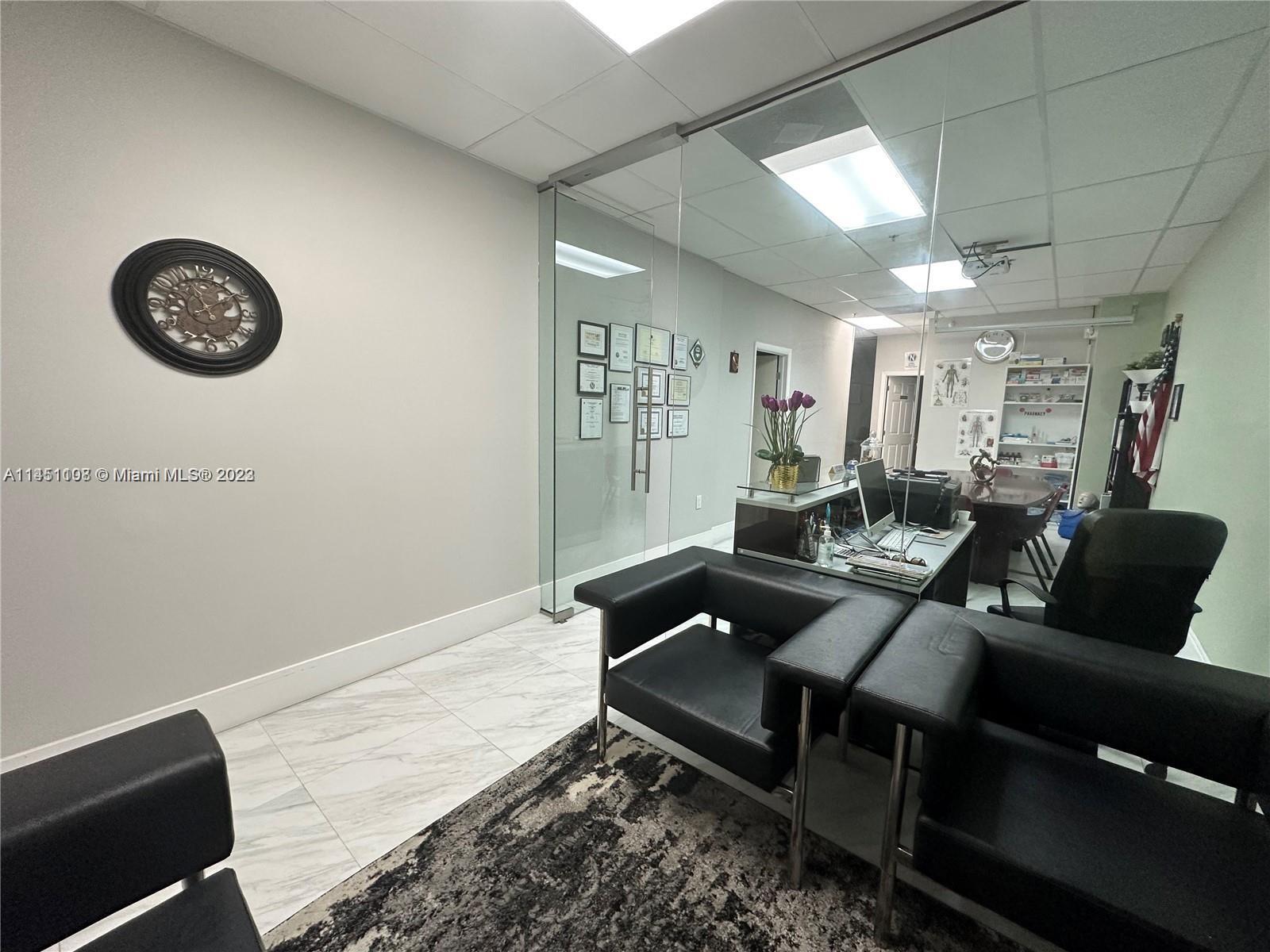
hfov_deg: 102.1
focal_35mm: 14
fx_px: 514
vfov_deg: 85.7
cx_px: 635
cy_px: 476
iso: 200
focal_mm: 2.22
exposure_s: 1/120
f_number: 2.2
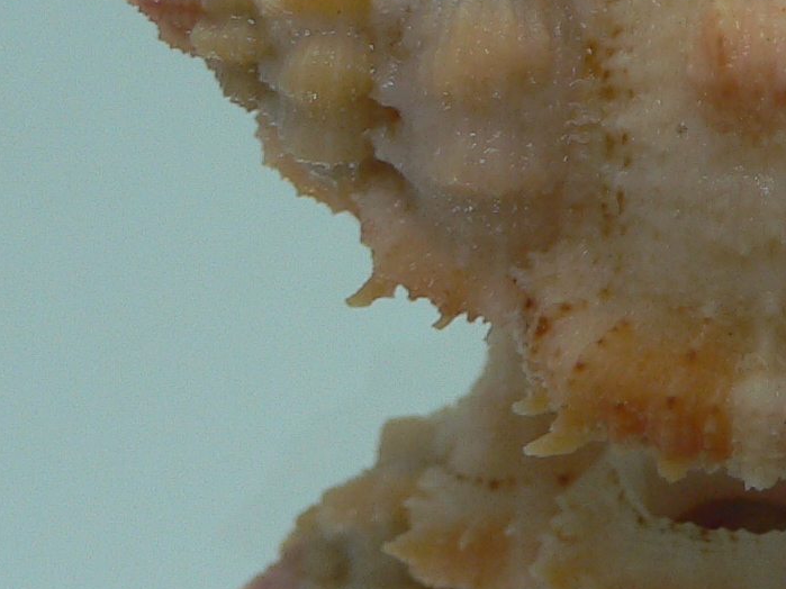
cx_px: 805
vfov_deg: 14.6
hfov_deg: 18.9
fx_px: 2293
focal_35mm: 101
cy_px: 149
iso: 80
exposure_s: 1/60
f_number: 2.8
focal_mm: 4.6
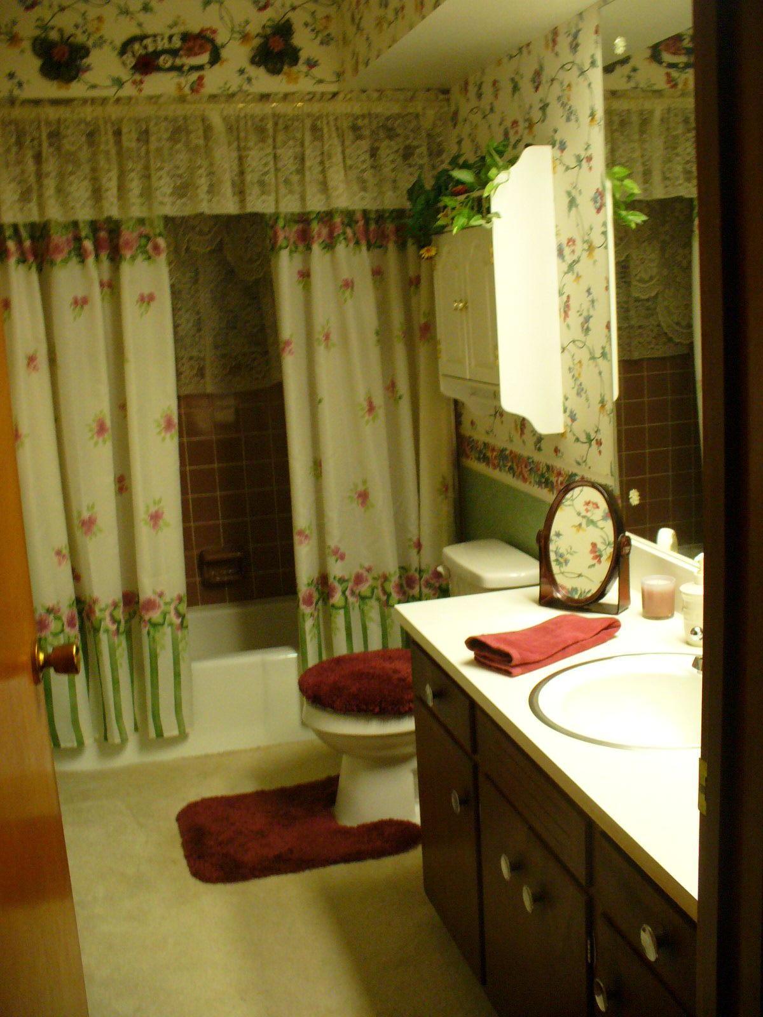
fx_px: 1087
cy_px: 508
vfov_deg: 50.1
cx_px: 382
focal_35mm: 37
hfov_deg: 38.7
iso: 200
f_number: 2.8
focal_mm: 6.1
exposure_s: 1/8
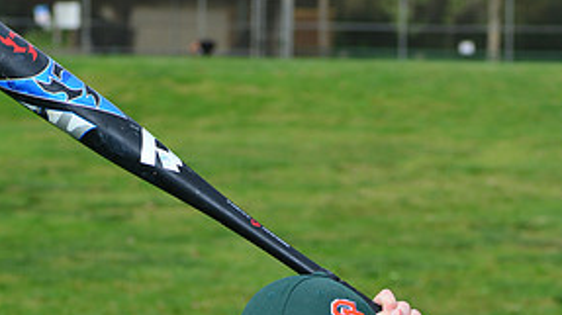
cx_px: 250
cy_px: 563
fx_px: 3157
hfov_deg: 10.2
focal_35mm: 212
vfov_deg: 5.6
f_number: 10
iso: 200
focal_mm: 100
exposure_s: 1/200
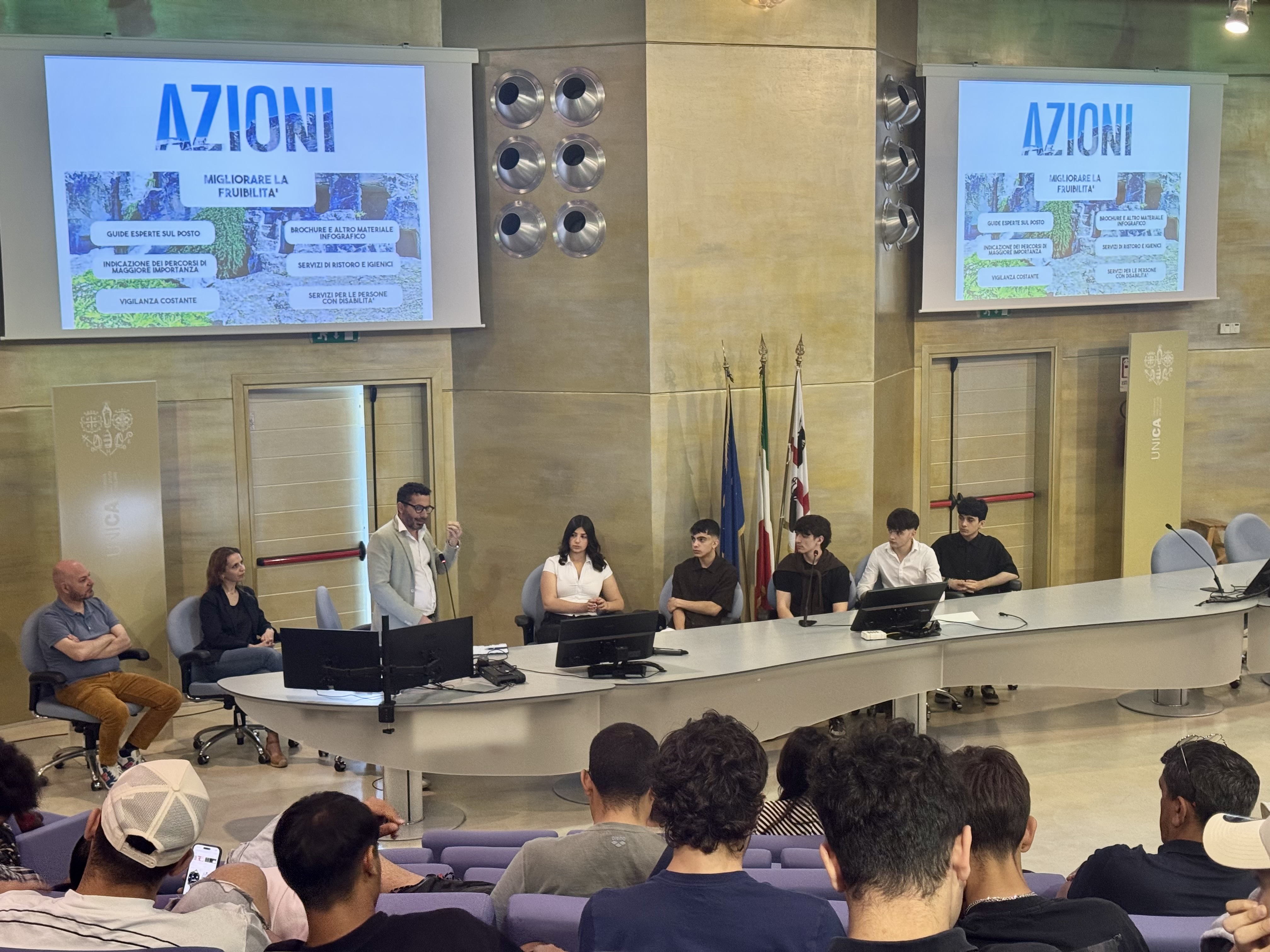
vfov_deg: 30.3
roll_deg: +1.0
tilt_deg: -7.2
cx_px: 635
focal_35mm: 48
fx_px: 1761
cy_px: 476
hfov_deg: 39.7
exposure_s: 1/50
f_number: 1.78
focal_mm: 6.76
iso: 200
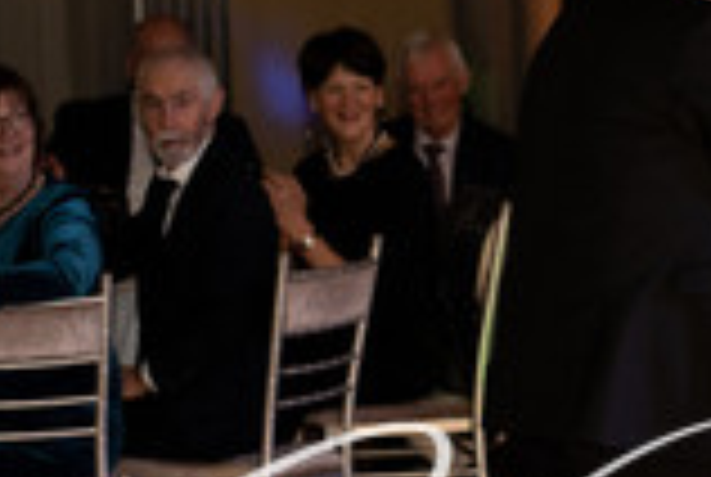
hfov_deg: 8.1
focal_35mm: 253
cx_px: 810
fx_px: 5006
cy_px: 389
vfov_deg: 5.5
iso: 640
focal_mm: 100
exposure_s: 1/250
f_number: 2.8
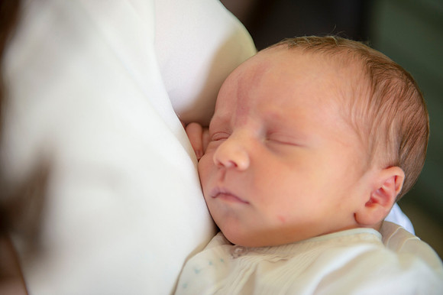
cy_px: 148
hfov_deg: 28.9
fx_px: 861
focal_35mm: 70
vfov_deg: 19.4
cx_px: 222
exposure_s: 1/160
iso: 320
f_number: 2.8
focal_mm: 70
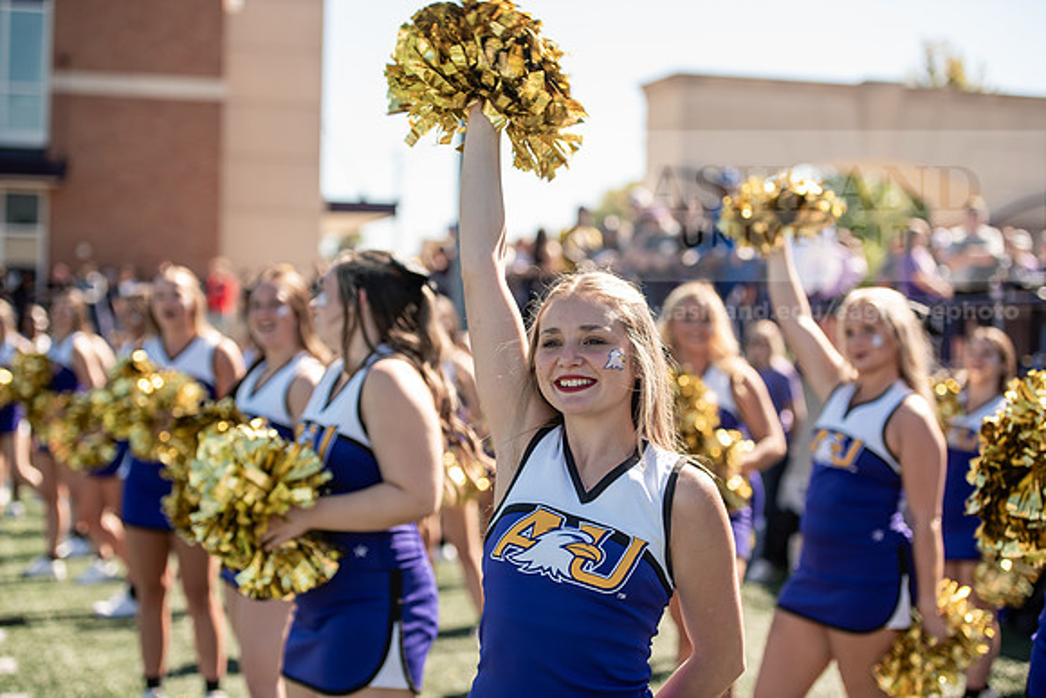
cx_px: 523
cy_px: 349
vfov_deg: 19.5
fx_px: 2034
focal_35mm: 70
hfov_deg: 28.8
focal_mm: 70
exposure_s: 1/640
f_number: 3.2
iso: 125
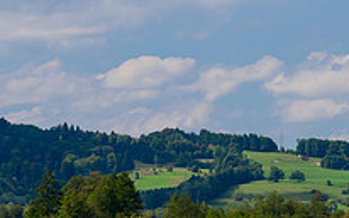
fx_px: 3407
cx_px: 229
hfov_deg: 5.9
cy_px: 88
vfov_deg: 3.7
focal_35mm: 358
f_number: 5.6
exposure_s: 1/500
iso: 200
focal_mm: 125
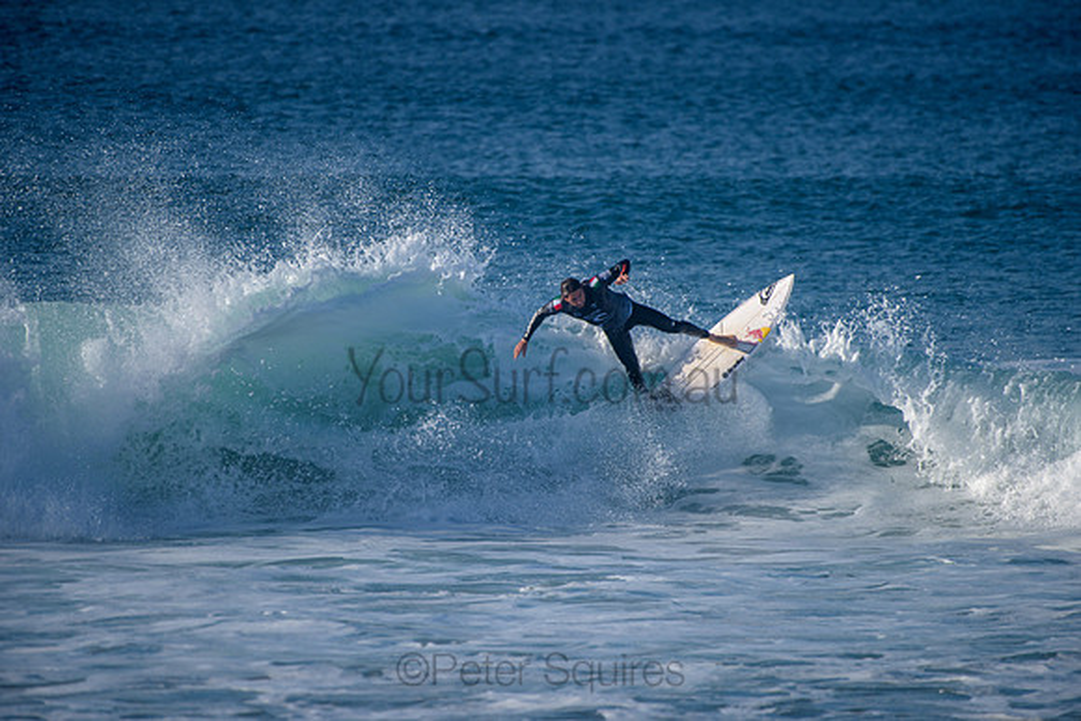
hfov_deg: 4.0
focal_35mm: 515
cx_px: 540
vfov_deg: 2.7
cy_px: 360
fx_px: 15462
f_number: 5.6
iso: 220
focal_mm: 500
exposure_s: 1/2000
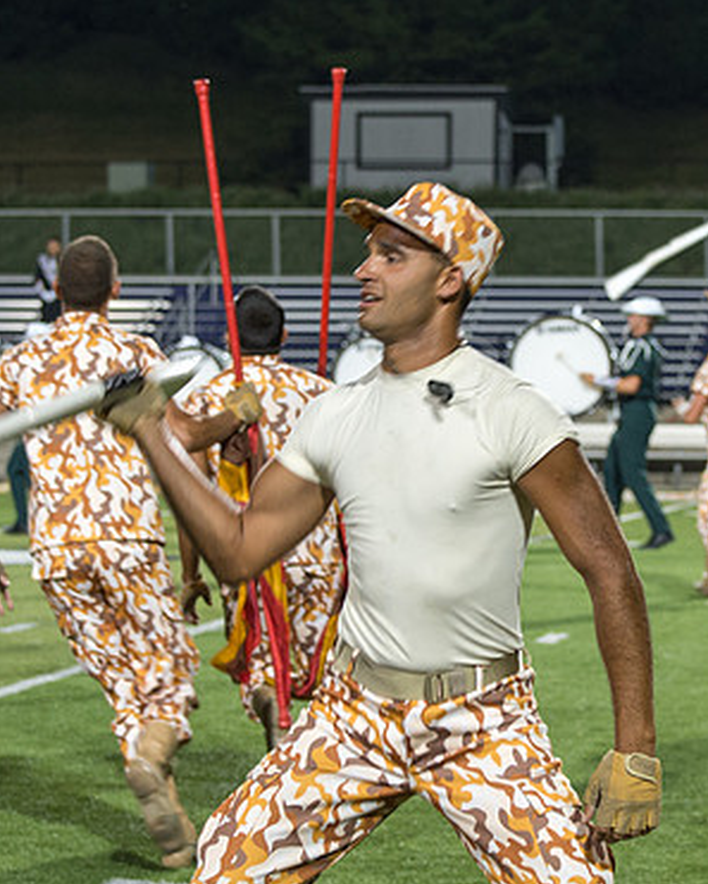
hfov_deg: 10.1
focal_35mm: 153
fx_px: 4006
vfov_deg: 12.6
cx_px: 465
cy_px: 391
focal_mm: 70
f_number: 4.5
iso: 1400
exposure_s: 1/160
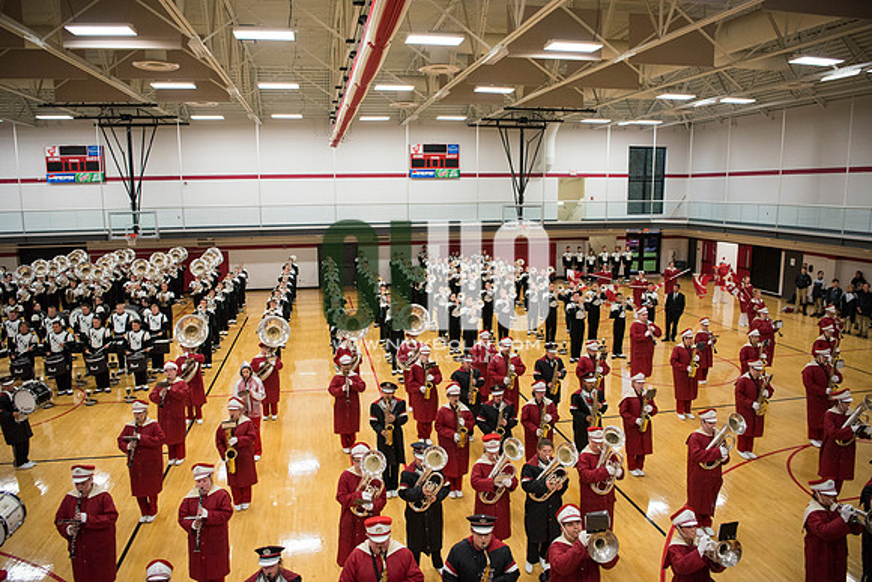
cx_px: 436
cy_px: 291
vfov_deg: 53.2
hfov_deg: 73.7
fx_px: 581
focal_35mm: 24
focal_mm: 24
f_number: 3.2
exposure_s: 1/500
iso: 2000
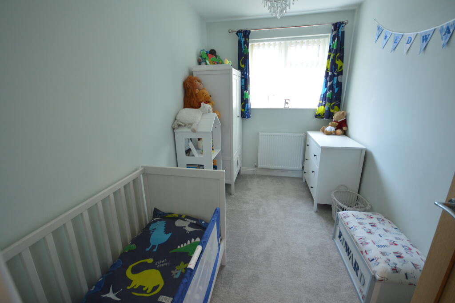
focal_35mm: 15
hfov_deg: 100.4
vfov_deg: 77.2
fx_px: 189
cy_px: 152
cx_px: 228
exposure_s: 1/60
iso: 720
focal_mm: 10
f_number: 4
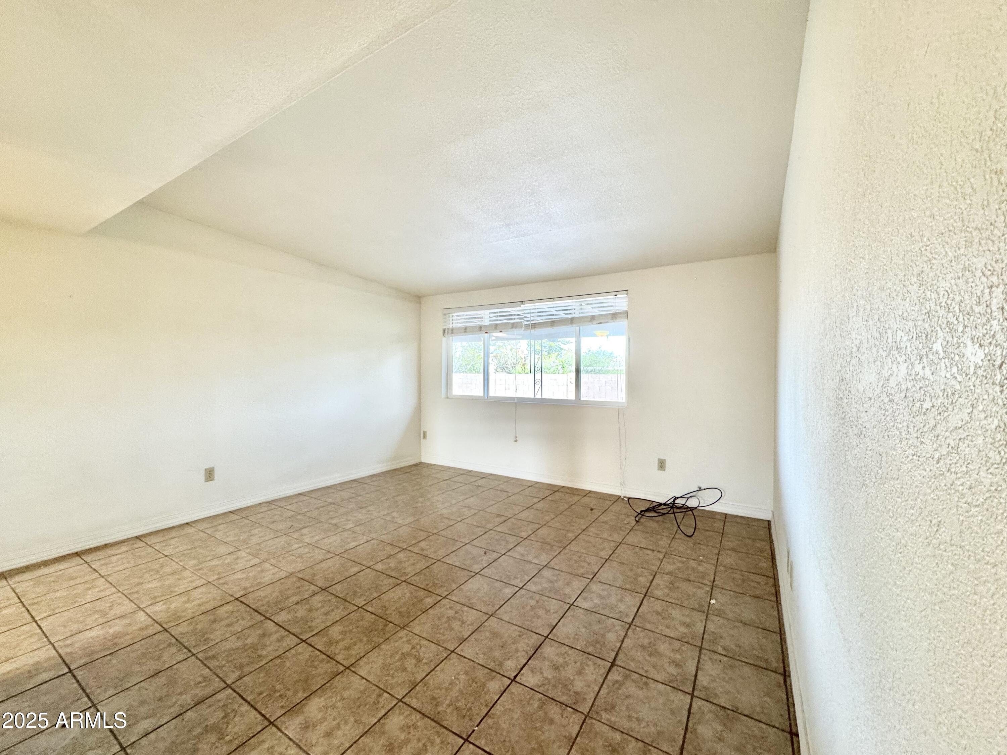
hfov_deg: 102.1
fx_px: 407
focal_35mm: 14
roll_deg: -0.4
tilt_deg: -1.0
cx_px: 504
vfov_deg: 85.7
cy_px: 378
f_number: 2.2
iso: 250
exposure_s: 1/60
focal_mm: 2.22
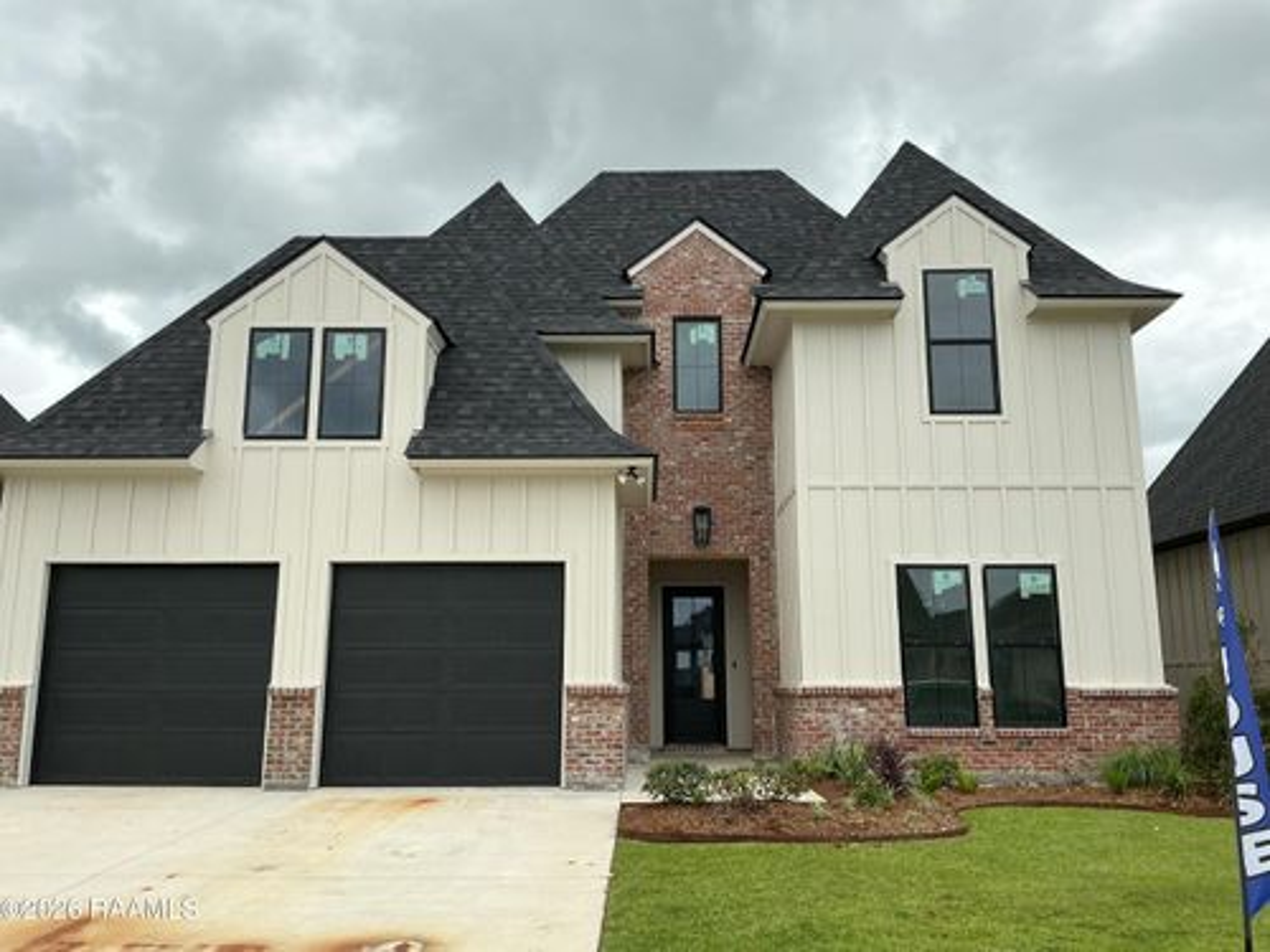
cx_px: 635
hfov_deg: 61.7
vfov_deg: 48.2
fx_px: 1064
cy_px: 476
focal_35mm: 29
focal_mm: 3
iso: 25
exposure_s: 1/1675
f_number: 1.8
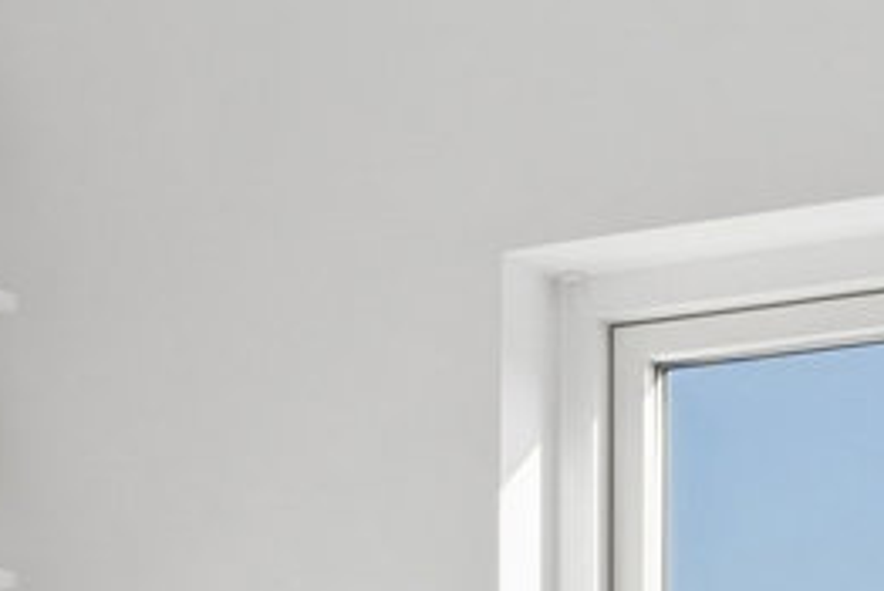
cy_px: 1302
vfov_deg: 8.8
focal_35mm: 145
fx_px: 3562
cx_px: -24
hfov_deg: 13.9
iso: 200
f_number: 10
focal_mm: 19
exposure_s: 1/200
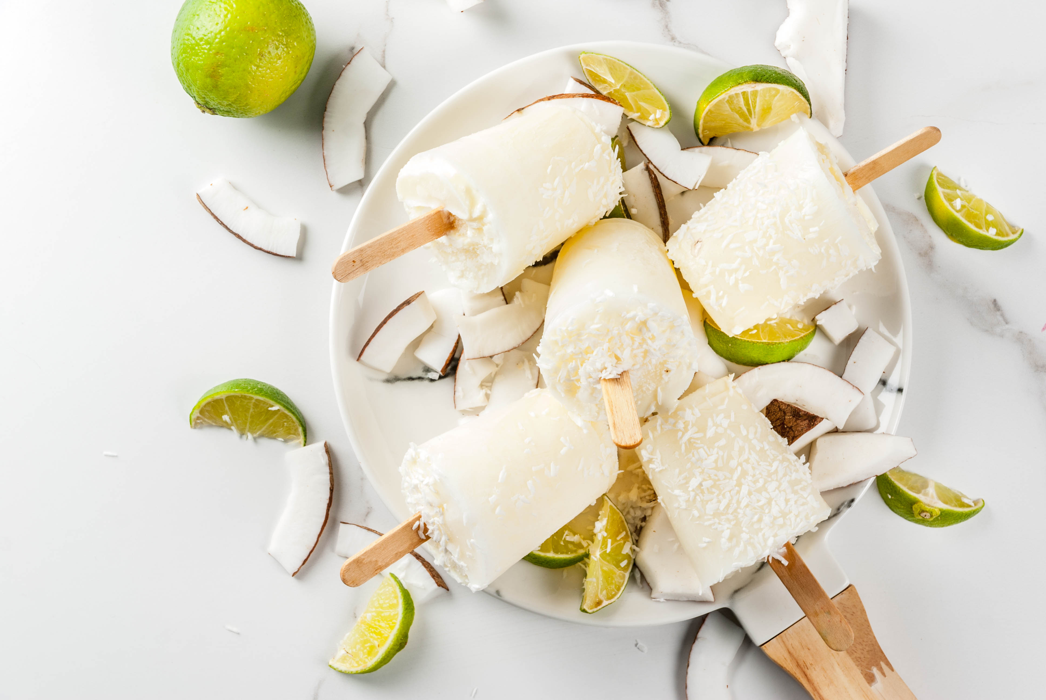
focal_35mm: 90
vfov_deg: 15.2
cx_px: 523
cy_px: 350
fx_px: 2618
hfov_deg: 22.6
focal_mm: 60
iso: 100
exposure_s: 1/60
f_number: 11
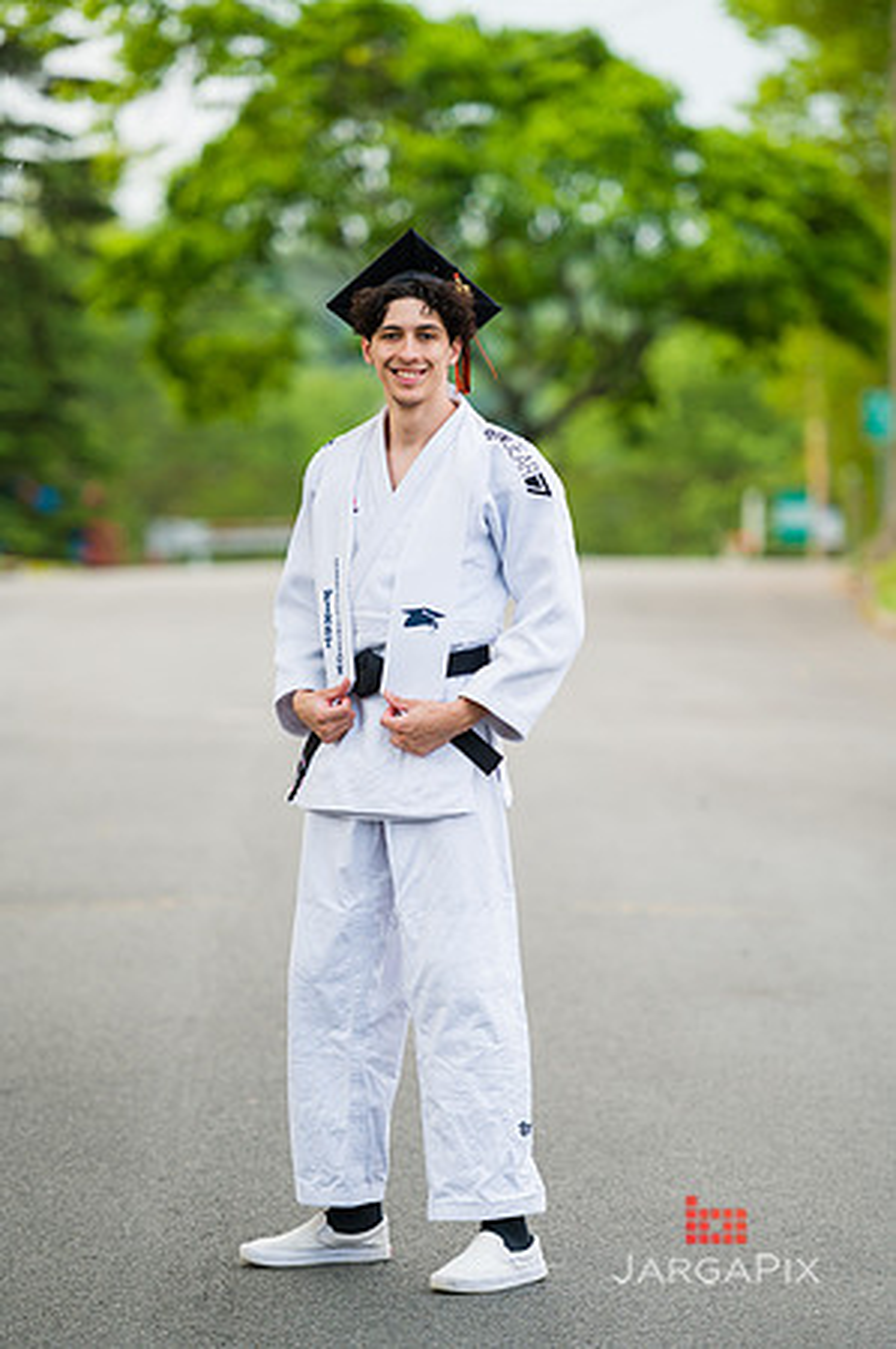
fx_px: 6548
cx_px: 448
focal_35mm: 175
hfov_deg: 7.8
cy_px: 674
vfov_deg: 11.8
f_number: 3.2
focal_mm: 175
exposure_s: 1/800
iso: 200
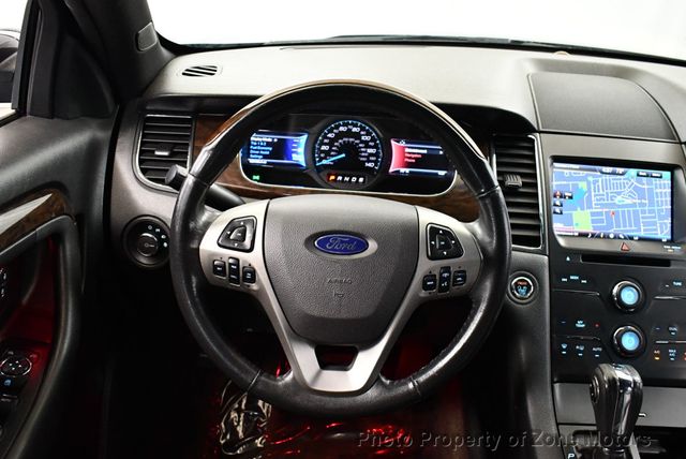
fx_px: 687
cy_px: 230
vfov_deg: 36.9
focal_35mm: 36
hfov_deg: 53.1
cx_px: 343
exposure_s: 1/60
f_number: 3.5
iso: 3600
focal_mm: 18
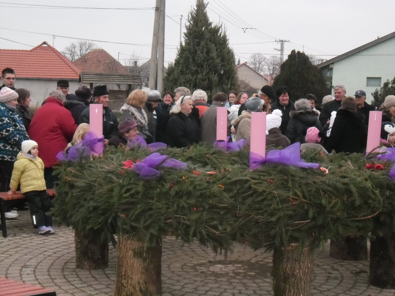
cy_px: 148
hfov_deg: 30.7
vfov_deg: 23.3
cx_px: 198
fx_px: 719
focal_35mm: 63
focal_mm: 11.2
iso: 400
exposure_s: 1/60
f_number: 5.7
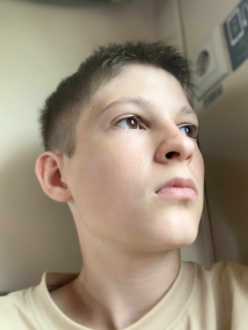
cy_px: 165
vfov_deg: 56.8
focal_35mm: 32
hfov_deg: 44.2
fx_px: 306
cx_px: 124
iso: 80
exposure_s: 1/60
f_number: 2.2
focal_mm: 2.87
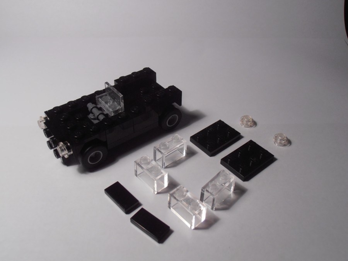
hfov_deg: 50.1
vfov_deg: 38.7
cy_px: 130
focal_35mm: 37
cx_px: 174
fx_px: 372
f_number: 3.9
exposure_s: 1/40
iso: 80
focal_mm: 6.61
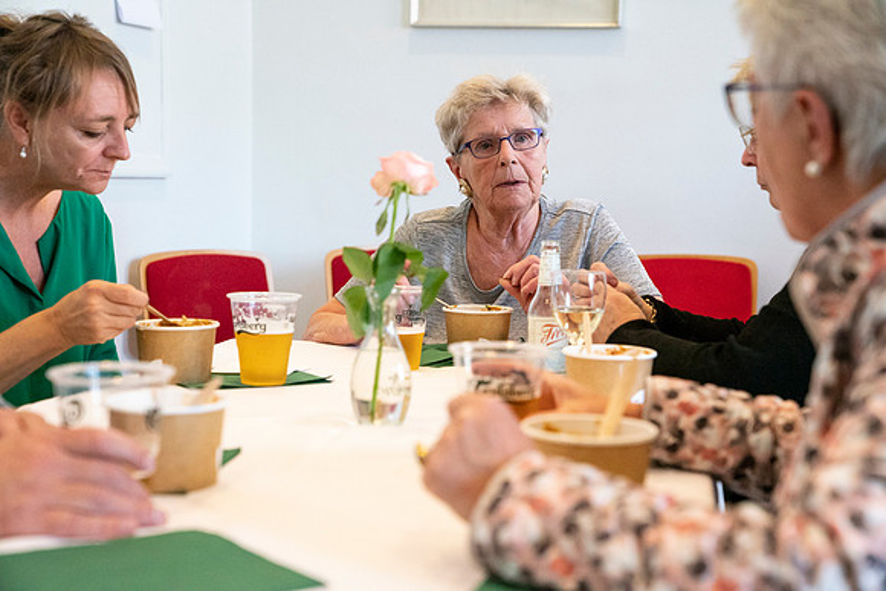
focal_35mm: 61
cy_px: 296
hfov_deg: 32.9
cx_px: 443
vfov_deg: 22.3
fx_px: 1502
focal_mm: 61
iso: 12800
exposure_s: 1/1250
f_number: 4
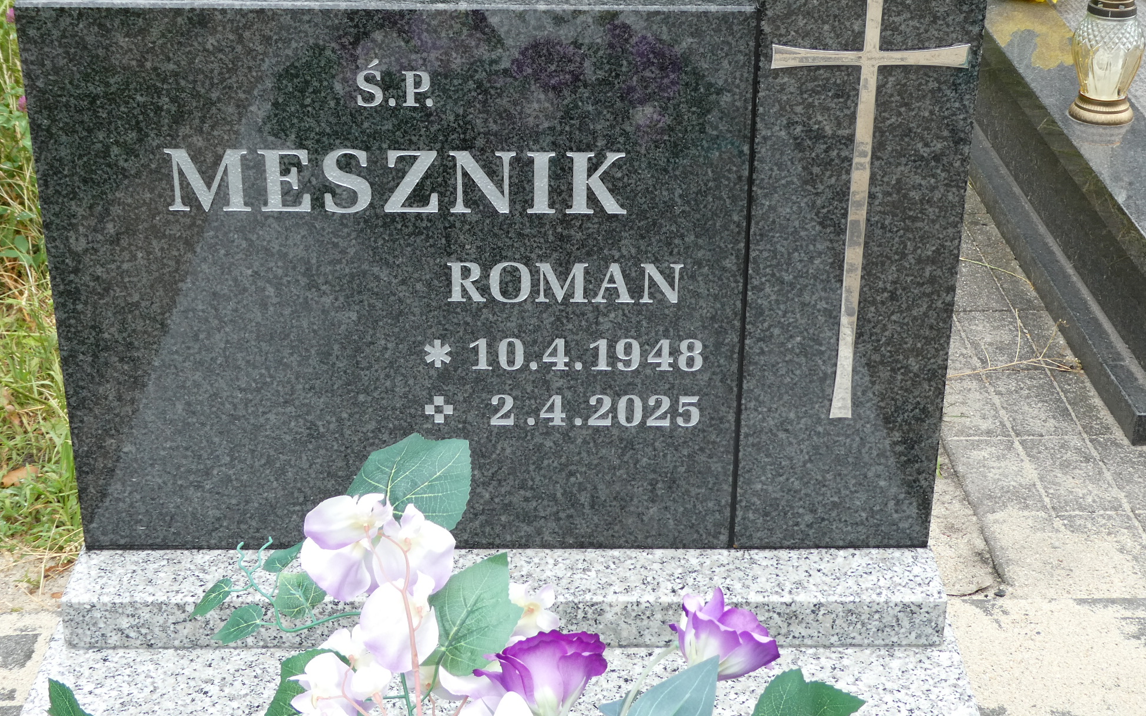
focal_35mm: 57
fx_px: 1780
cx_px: 555
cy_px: 221
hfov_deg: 35.7
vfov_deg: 22.6
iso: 80
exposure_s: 1/80
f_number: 3.8
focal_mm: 7.2
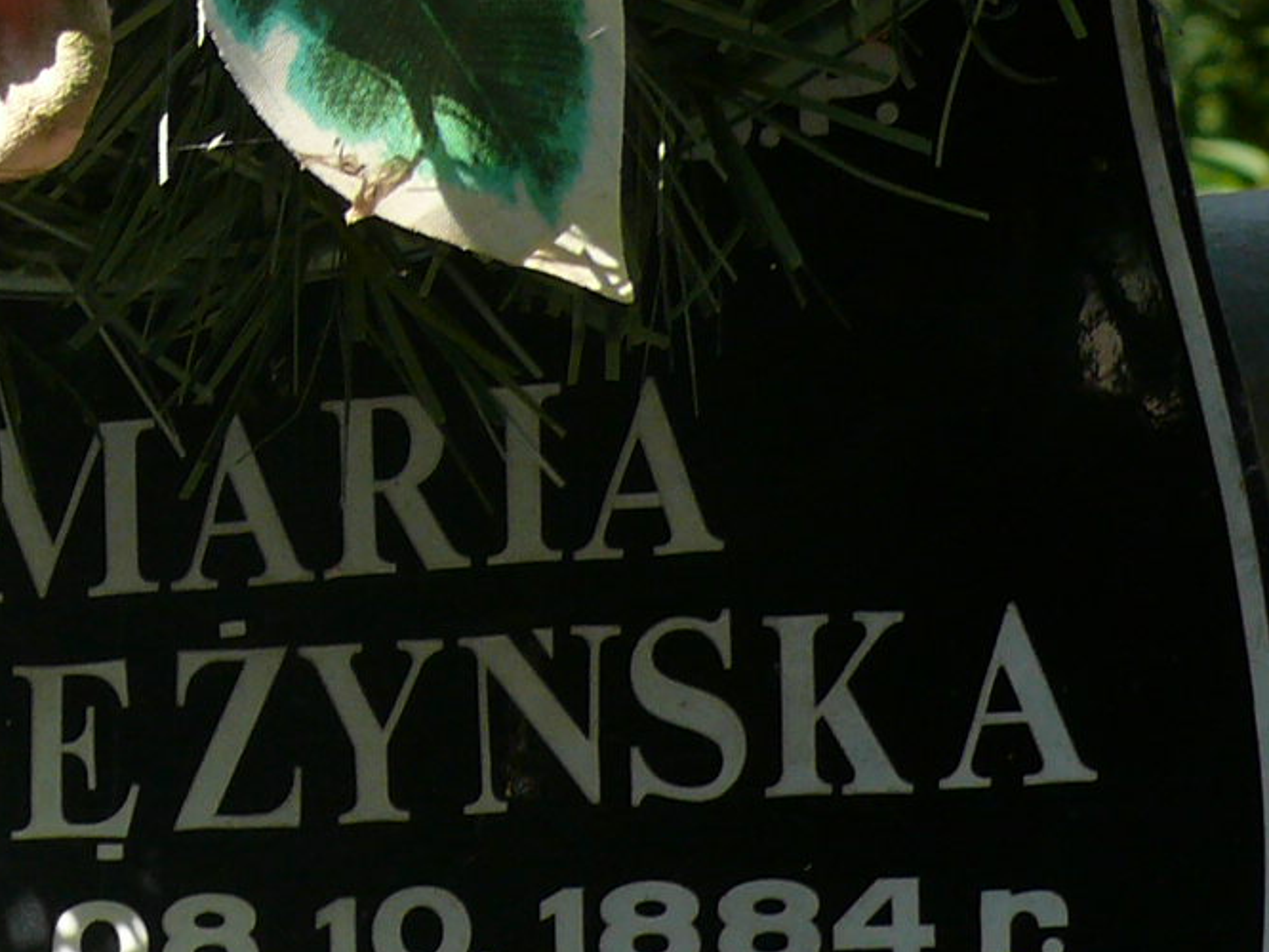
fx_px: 8985
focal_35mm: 245
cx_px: 387
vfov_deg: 6.1
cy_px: 975
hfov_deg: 8.1
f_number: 4
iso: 100
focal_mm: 13.3
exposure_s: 1/250
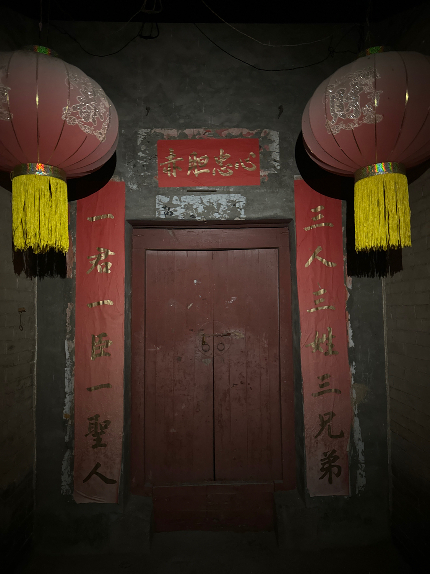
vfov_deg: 71.6
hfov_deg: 56.8
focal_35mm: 24
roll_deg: +2.1
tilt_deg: +3.9
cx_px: 215
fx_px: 398
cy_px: 287
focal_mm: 6.76
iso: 2000
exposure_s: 1/15
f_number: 1.78
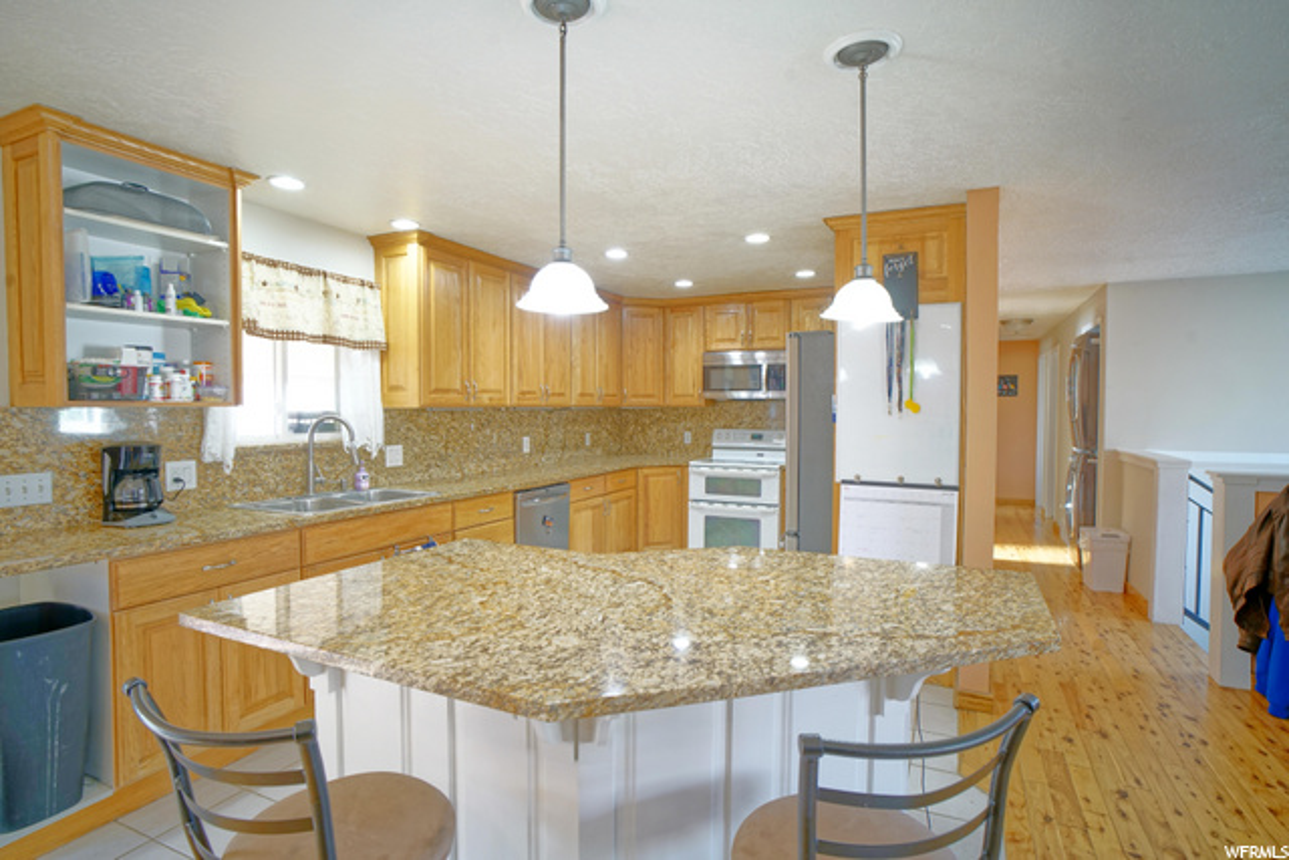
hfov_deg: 90.0
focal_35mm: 18
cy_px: 430
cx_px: 644
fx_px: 645
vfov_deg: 67.4
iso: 400
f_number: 7.1
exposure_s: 1/15
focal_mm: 18
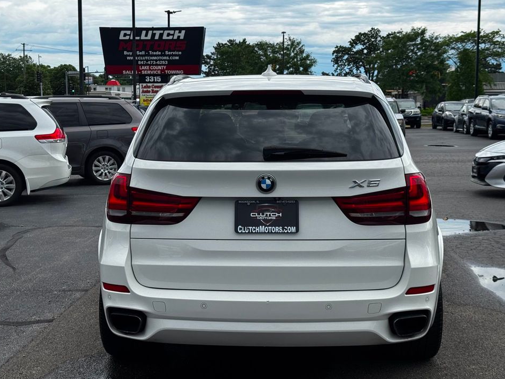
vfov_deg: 28.0
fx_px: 759
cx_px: 250
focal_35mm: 52
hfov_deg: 36.8
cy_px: 193
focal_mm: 6.76
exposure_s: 1/1458
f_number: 1.78
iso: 64
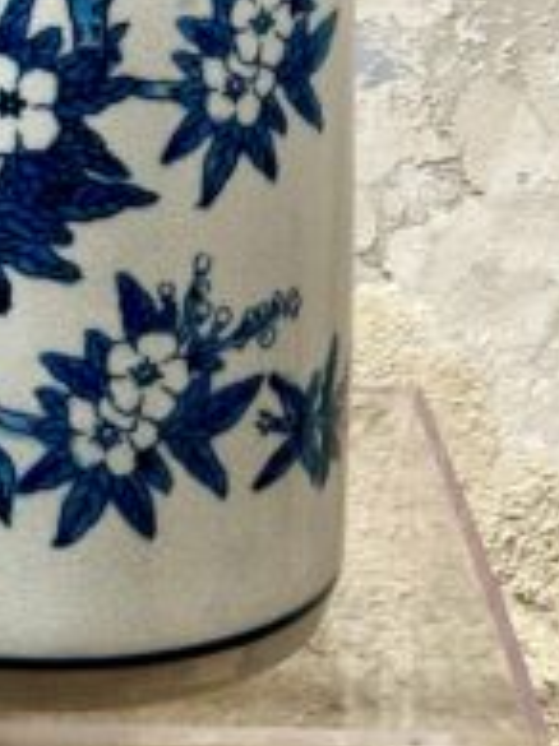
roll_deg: -1.3
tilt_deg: -5.2
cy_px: -396
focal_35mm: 164
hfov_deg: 9.0
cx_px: 34
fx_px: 3535
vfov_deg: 11.5
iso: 50
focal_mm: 6.86
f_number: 1.78
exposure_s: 1/100
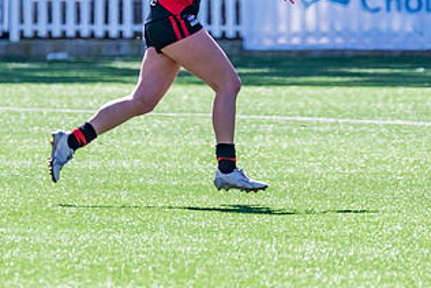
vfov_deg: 1.2
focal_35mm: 1128
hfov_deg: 1.8
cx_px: 232
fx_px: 13510
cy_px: 42
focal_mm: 420
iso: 800
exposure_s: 1/2000
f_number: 6.3
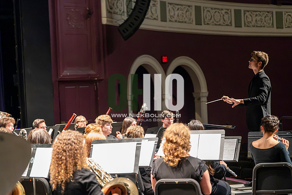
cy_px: 98
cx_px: 146
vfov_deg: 16.1
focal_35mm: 85
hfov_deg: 23.9
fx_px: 690
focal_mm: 85
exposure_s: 1/640
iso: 16000
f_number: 2.8
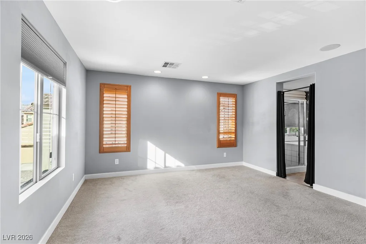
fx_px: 173
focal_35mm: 17
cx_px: 183
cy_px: 122
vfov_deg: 70.5
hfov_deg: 93.3
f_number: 8
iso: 400
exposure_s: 1/15
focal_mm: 17
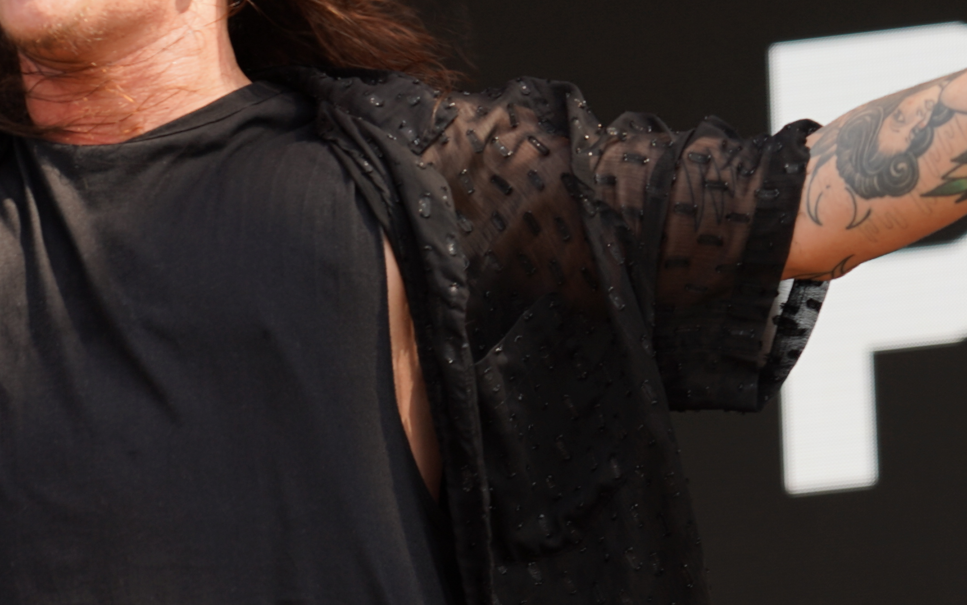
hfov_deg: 7.0
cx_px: 540
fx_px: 7880
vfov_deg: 4.4
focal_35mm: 299
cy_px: 500
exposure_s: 1/250
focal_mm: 105
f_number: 5.6
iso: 100
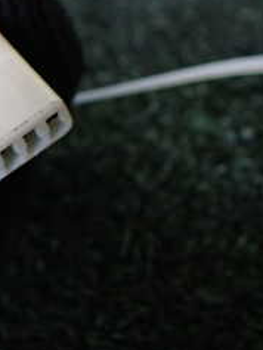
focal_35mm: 76
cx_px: -137
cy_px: 183
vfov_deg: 25.6
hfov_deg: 17.4
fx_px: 769
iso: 320
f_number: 2.3
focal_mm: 5.4
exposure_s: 1/125
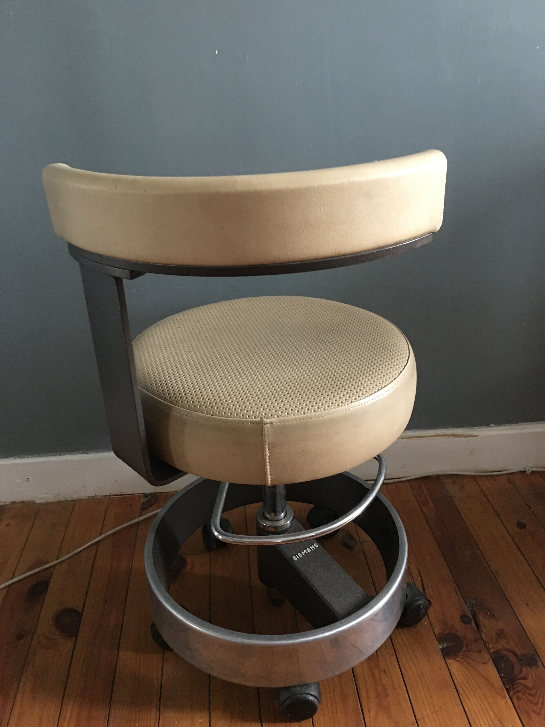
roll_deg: +0.6
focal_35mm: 29
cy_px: 364
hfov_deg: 48.2
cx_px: 272
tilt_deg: -26.3
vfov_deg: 61.7
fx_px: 609
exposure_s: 1/4
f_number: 2.2
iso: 100
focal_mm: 4.15
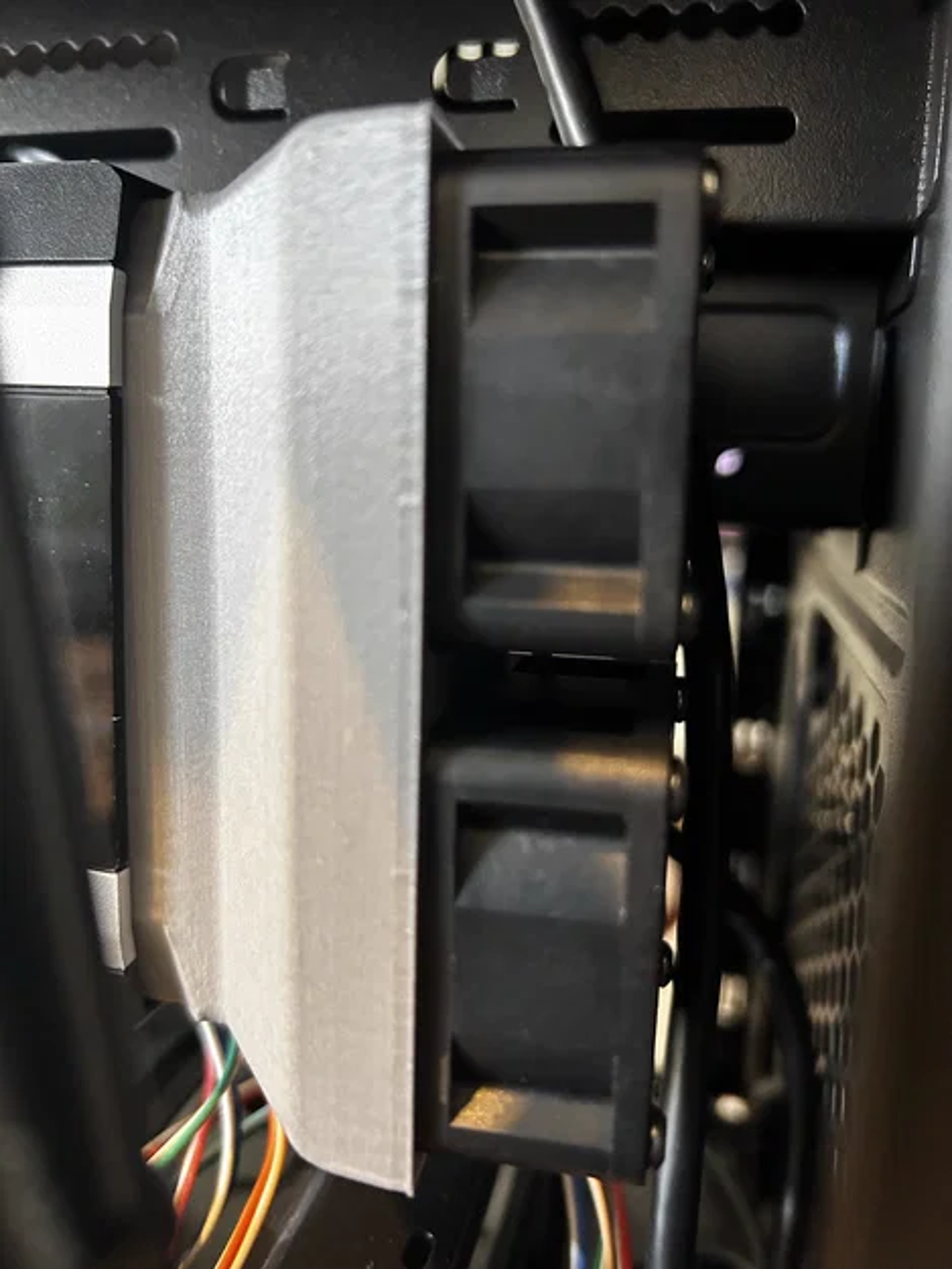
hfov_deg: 53.1
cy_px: 634
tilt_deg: -9.8
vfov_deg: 67.3
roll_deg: -2.5
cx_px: 476
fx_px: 953
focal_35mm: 26
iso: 500
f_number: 1.5
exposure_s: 1/60
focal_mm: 5.7
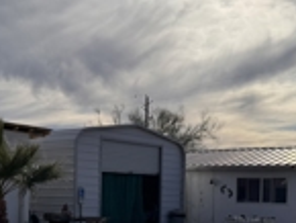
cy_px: 184
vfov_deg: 21.9
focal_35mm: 66
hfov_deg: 29.0
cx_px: 80
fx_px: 565
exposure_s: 1/12346
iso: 80
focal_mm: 6.76
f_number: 1.78
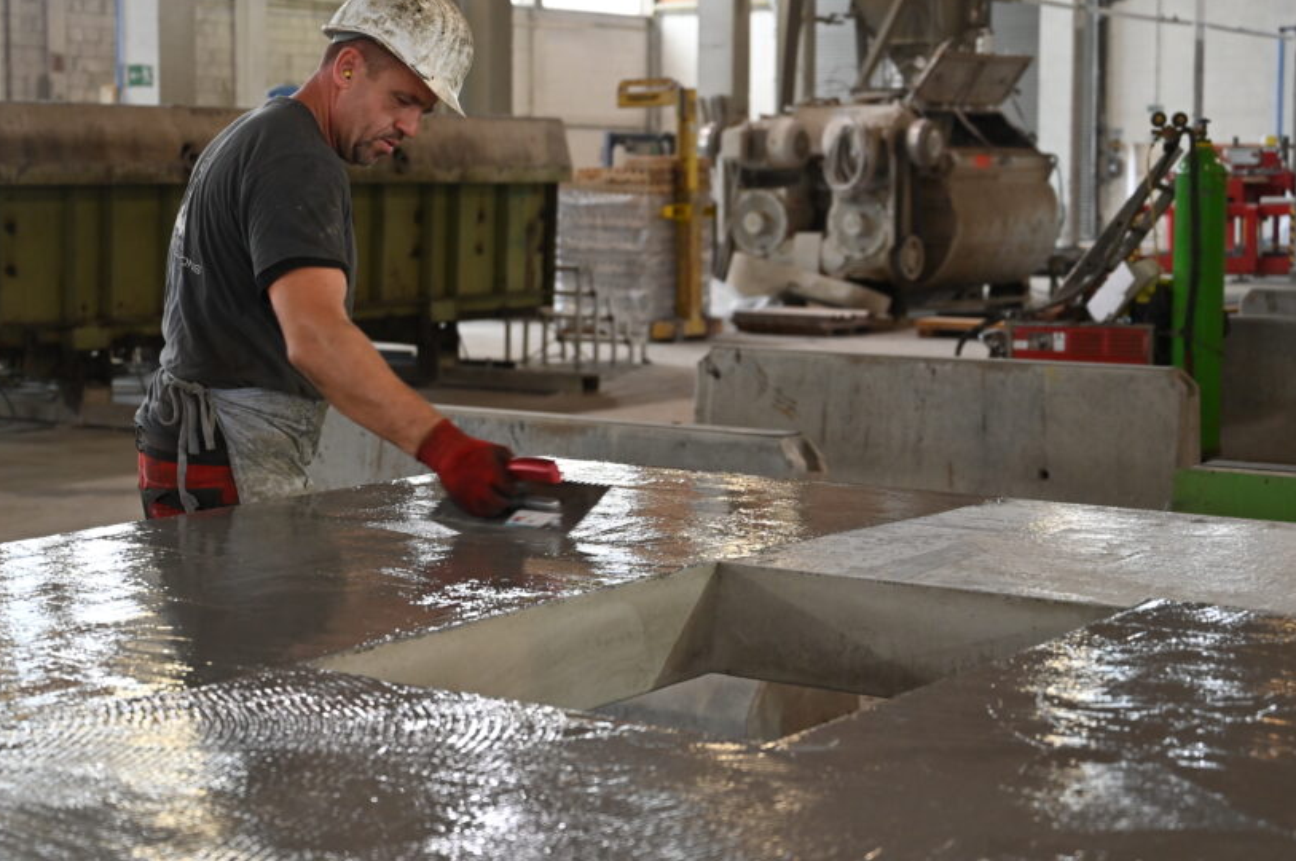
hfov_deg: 31.8
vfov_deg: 21.5
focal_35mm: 63
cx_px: 518
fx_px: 2265
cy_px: 320
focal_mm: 50
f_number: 4
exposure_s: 1/125
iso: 1400
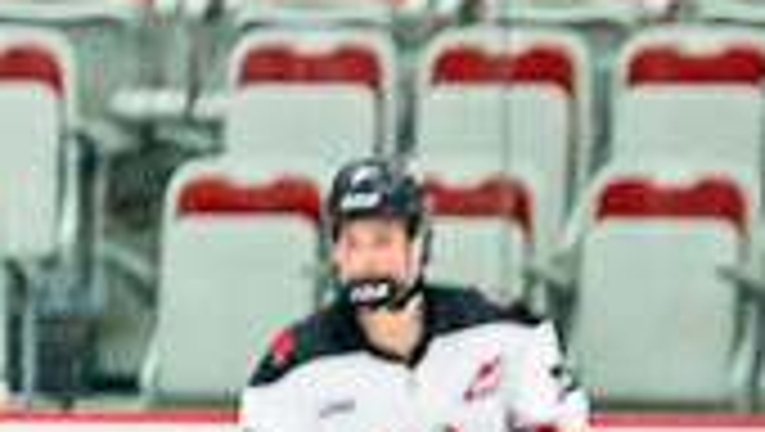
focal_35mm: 855
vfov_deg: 1.4
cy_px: 826
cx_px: 1215
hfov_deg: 2.5
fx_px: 17360
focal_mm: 192
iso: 3200
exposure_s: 1/1250
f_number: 2.8
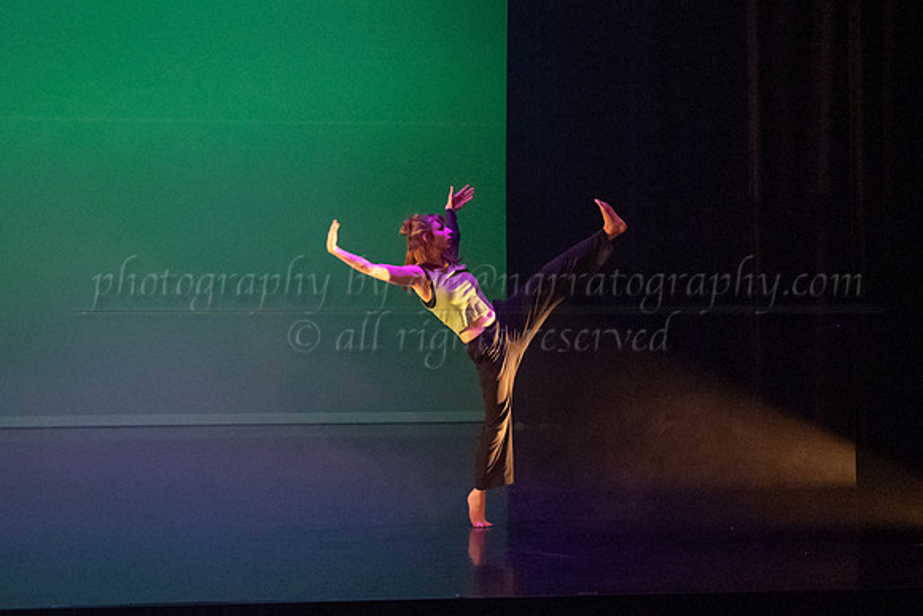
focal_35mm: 95
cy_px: 366
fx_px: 2429
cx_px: 475
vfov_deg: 14.4
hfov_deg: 21.5
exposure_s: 1/250
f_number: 3.2
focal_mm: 58
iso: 4000
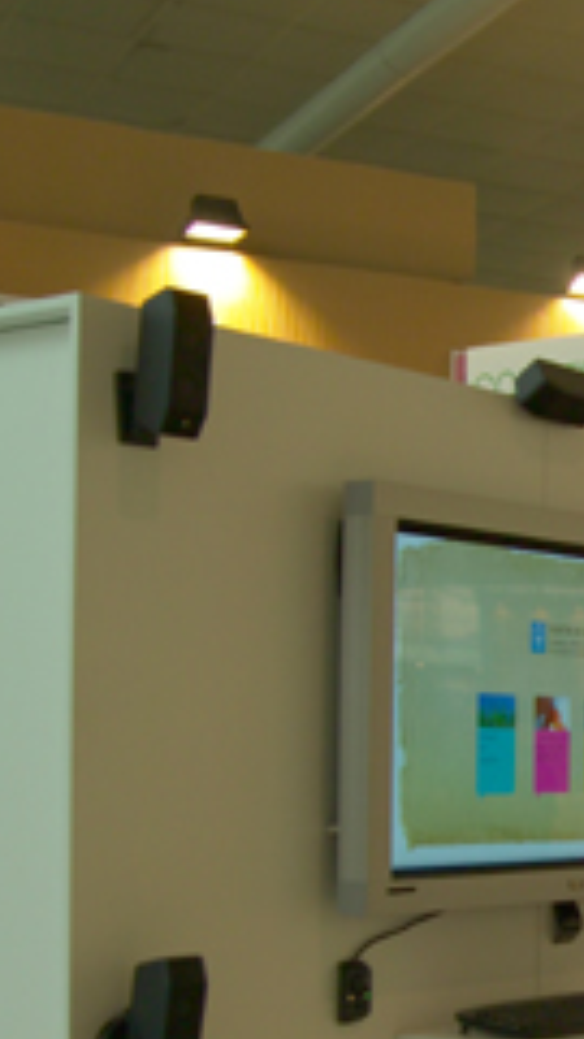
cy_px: 762
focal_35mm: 76
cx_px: 792
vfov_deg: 27.5
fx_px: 2092
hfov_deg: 15.1
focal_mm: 29
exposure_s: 1/20
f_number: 5.6
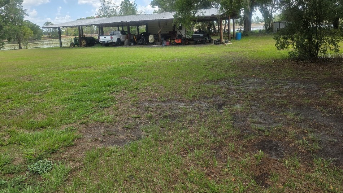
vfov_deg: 42.0
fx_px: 246
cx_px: 167
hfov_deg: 69.8
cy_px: 55
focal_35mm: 27
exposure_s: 1/383
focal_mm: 6.3
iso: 12
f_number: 1.7
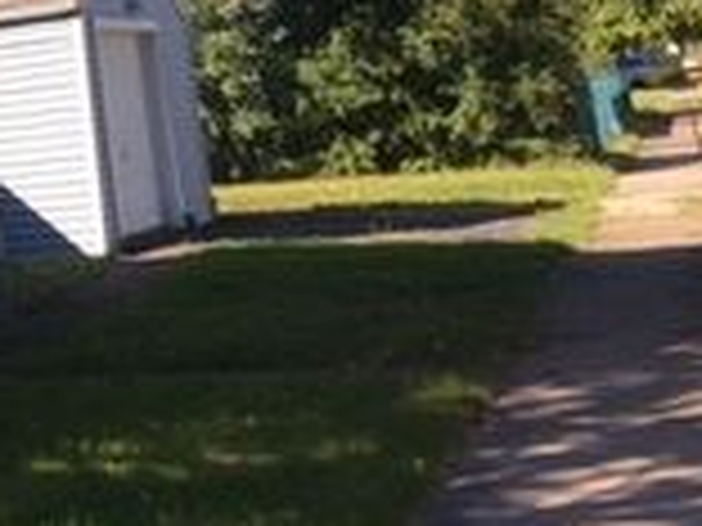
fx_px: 1886
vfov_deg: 15.6
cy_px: 7
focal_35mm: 93
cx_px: -356
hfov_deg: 18.6
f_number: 2.2
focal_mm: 4.15
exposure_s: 1/447
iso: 25
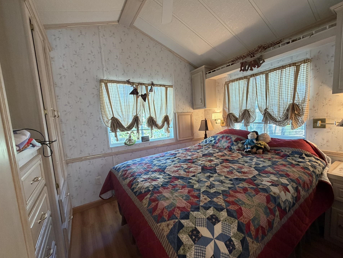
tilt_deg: -6.3
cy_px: 133
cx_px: 182
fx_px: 149
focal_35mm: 15
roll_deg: +3.9
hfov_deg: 98.0
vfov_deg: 81.7
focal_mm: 2.22
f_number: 2.2
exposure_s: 1/60
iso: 250
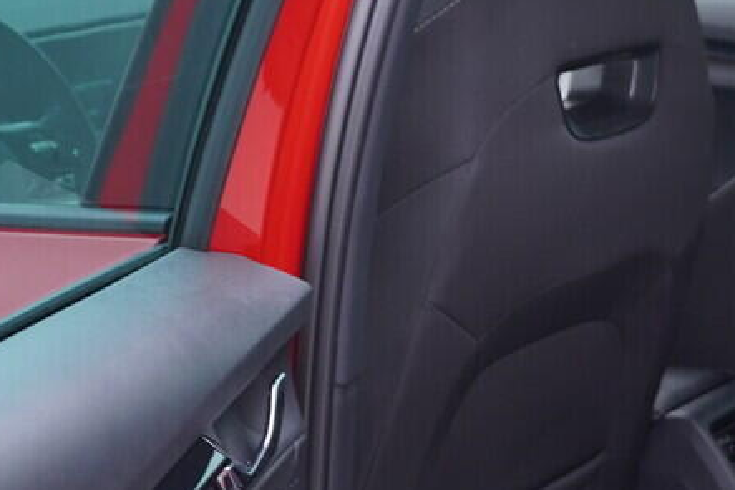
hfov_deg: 17.2
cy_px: 407
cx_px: 698
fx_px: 2388
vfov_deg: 11.7
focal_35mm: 117
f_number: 2.8
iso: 250
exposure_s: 1/40
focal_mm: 24
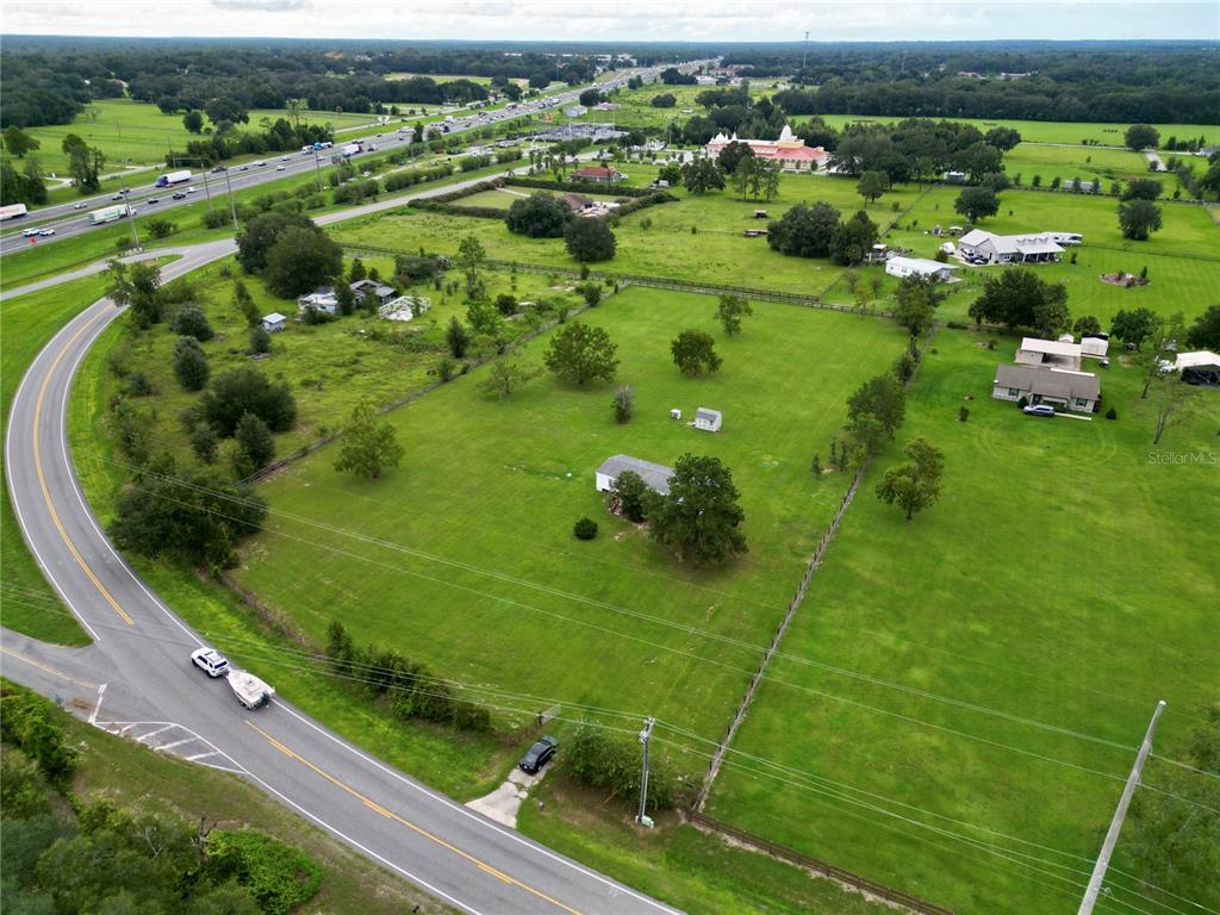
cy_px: 458
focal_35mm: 24
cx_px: 610
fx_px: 846
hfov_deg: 71.6
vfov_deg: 56.8
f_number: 1.7
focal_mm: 6.72
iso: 200
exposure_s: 1/1000
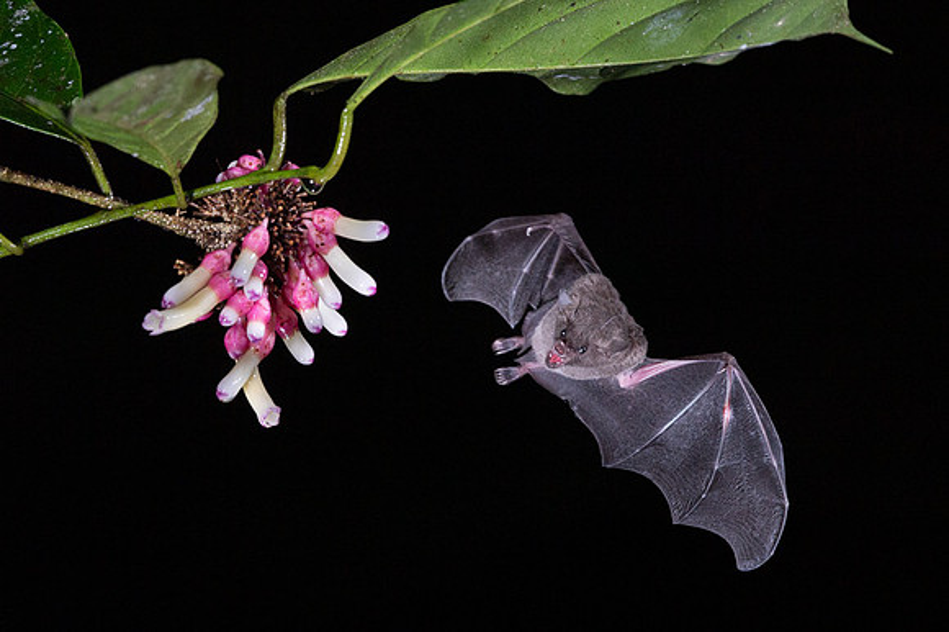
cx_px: 322
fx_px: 8618
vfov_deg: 4.2
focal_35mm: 327
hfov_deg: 6.3
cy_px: 256
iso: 500
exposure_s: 1/250
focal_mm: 185
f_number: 8
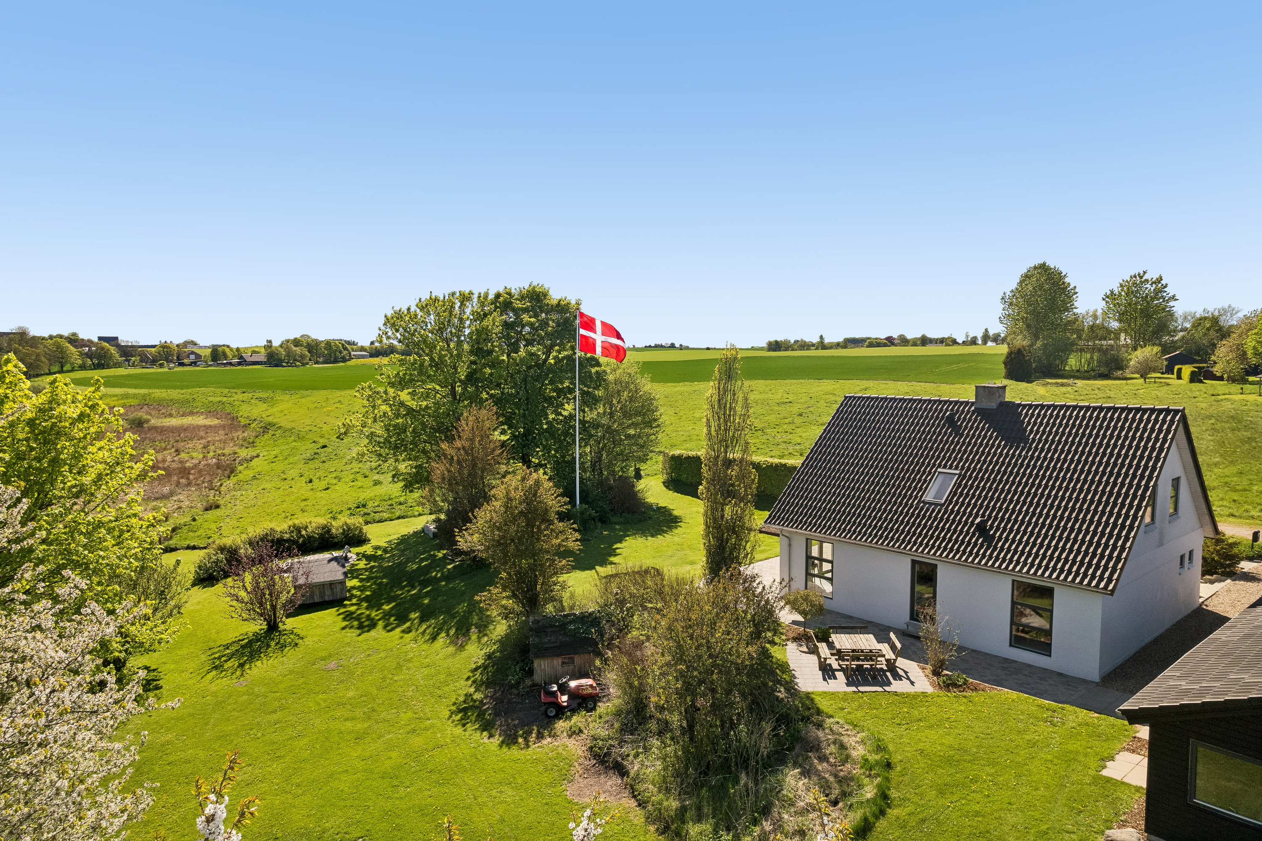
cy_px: 420
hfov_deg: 78.6
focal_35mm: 22
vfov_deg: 57.2
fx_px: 771
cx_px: 631
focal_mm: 8.4
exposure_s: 1/240
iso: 100
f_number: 2.8
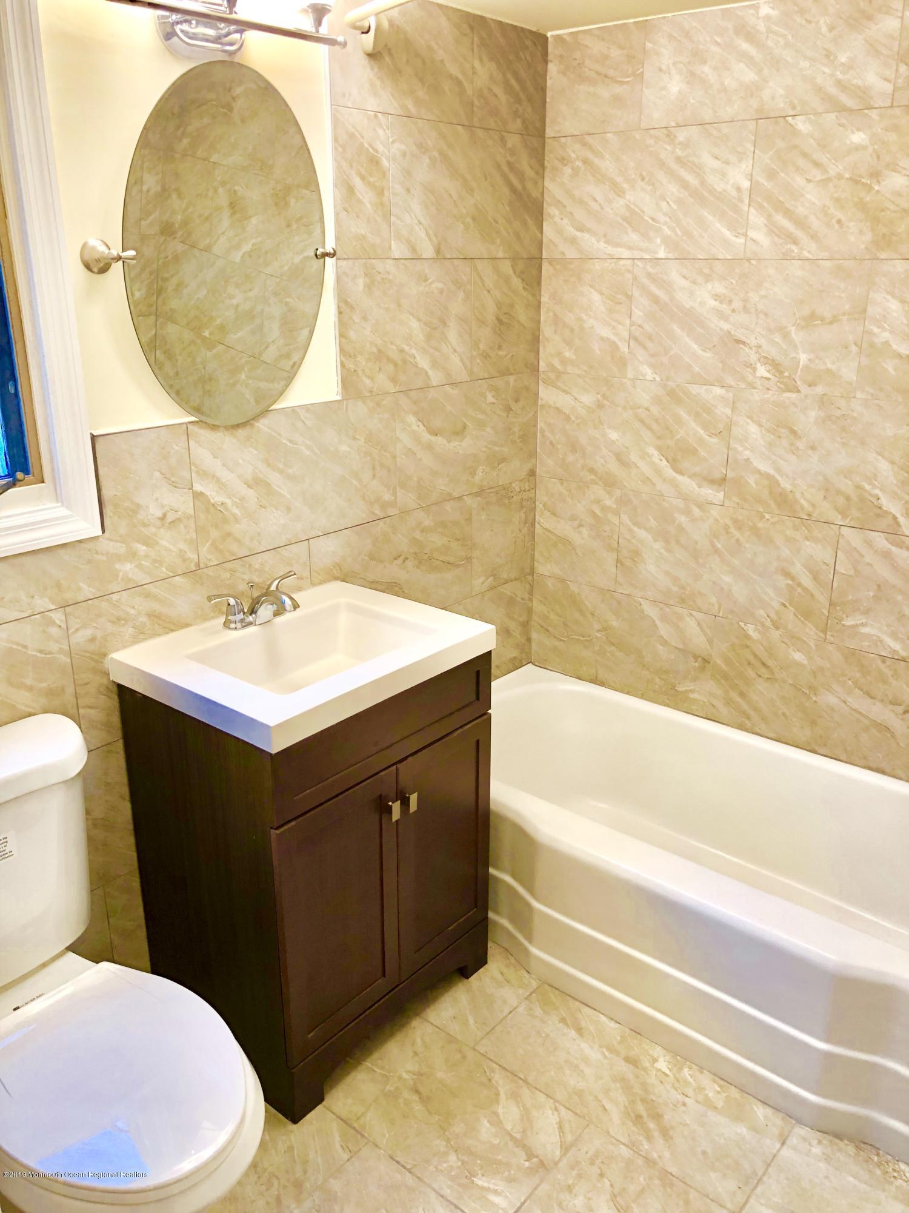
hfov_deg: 48.2
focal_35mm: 29
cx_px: 454
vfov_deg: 61.7
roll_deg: -0.2
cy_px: 606
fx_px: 1015
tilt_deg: -18.4
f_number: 1.8
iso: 125
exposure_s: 1/61
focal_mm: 3.99
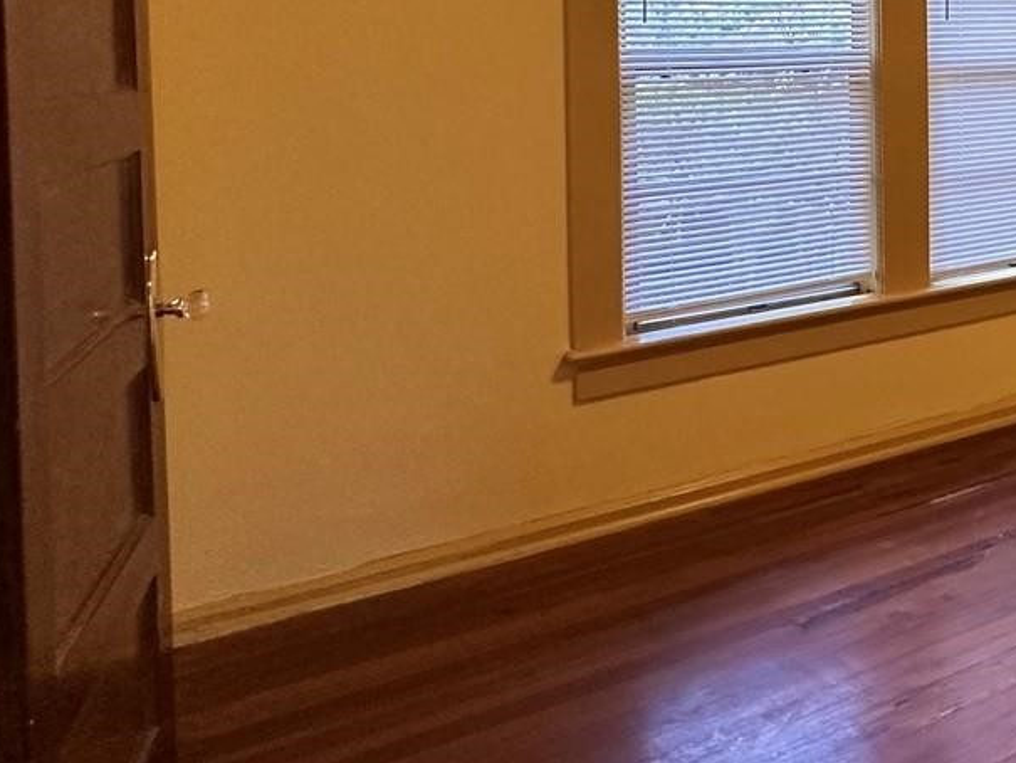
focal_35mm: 37
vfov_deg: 35.9
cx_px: 1212
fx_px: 1086
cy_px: 52
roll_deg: -0.3
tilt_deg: -1.2
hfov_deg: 37.9
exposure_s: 1/120
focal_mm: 2.22
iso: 250
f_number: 2.2
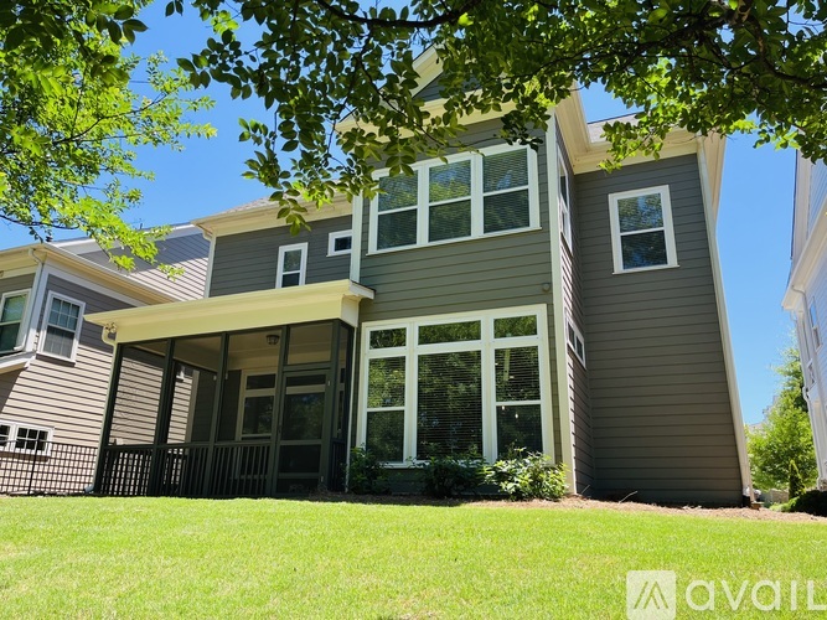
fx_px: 621
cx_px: 414
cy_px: 310
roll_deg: -1.5
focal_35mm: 26
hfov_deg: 67.3
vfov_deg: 53.0
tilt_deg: +17.0
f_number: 1.6
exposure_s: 1/864
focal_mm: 5.1
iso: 50
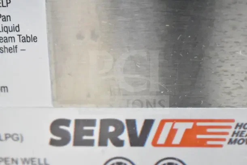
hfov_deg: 24.6
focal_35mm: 82
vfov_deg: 16.6
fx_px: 566
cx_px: 124
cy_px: 82
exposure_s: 1/80
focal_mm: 55
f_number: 5.6
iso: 25600
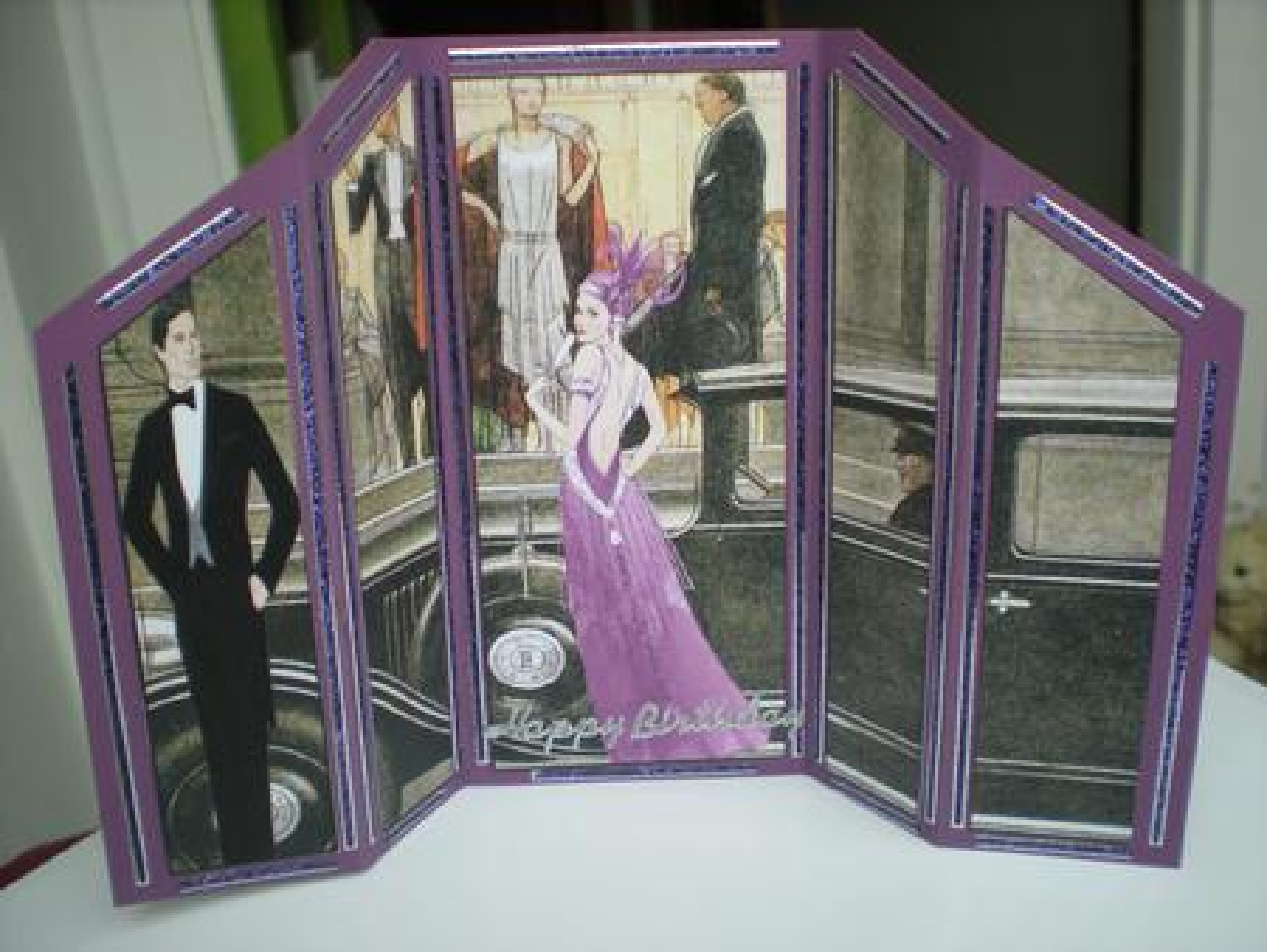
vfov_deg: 37.8
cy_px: 476
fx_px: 1392
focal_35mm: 38
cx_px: 634
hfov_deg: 49.0
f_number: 3.1
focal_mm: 6.3
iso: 64
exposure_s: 1/103
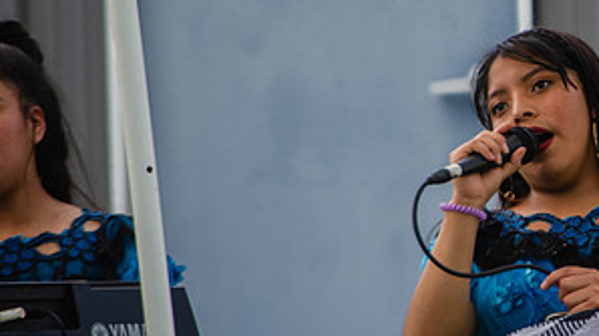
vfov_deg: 2.0
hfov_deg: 3.5
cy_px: 177
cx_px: 561
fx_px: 9696
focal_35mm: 611
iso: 200
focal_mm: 200
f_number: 5.6
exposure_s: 1/500
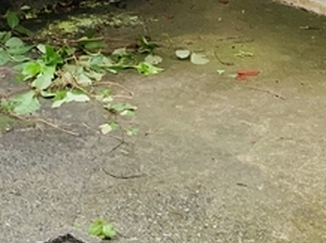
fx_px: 1797
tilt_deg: -15.0
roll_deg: -0.1
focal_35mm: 191
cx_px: -142
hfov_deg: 10.1
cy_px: 4
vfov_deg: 7.7
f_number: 2.4
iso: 50
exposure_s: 1/122
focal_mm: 6
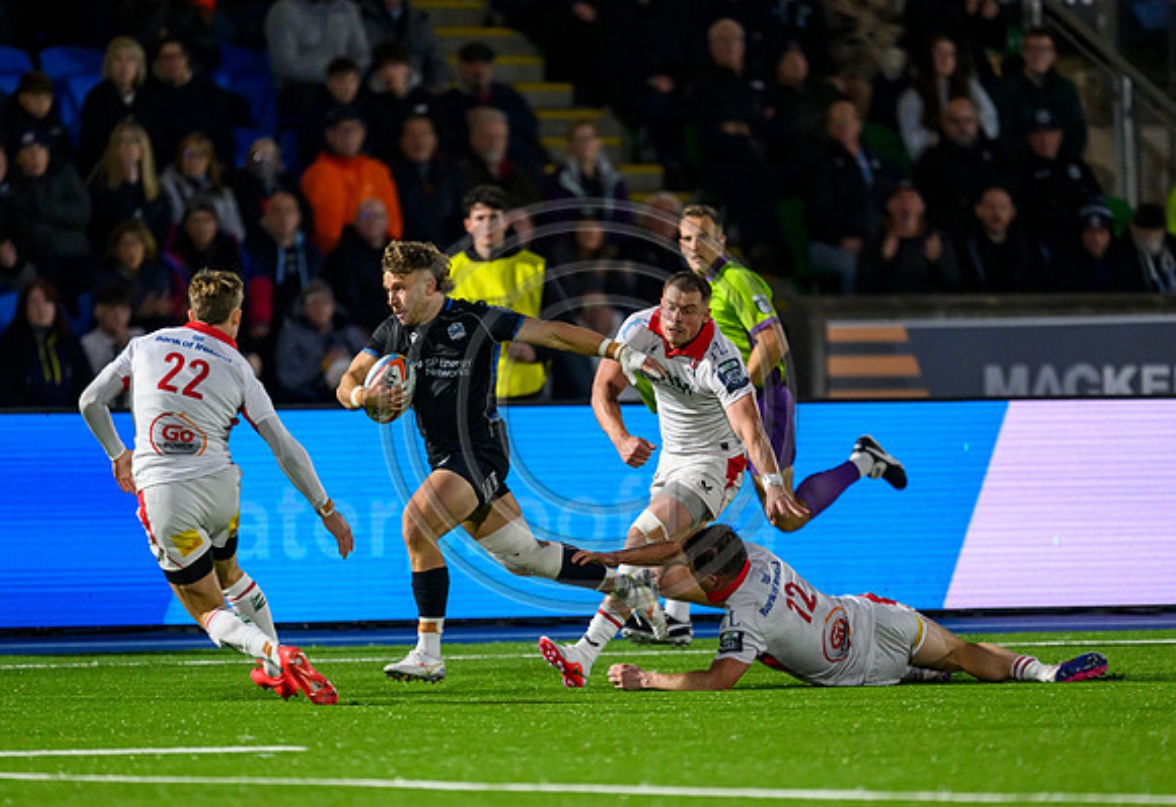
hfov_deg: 3.3
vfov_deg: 2.3
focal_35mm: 616
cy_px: 412
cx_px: 647
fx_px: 20318
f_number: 4
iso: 4000
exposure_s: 1/1250
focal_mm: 560
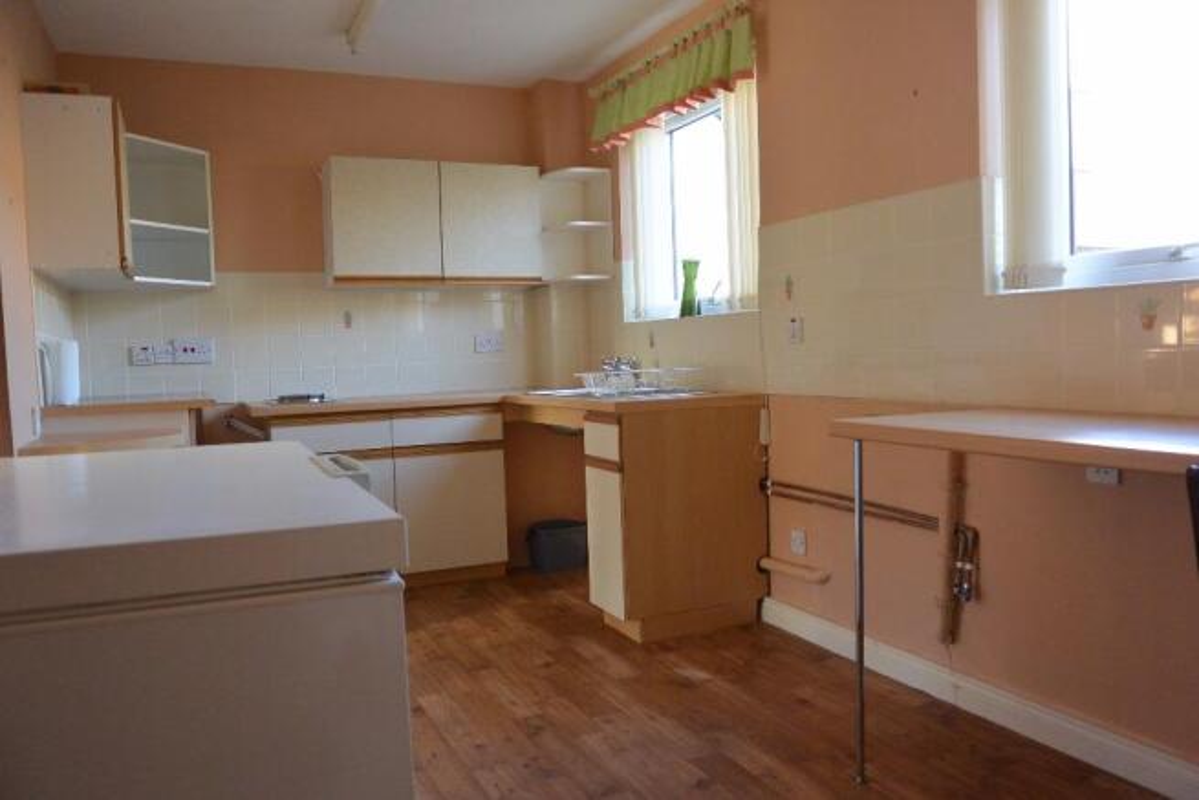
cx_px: 600
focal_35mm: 27
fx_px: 899
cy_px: 400
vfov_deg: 48.0
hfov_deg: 67.4
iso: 450
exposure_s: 1/60
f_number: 3.5
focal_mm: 10
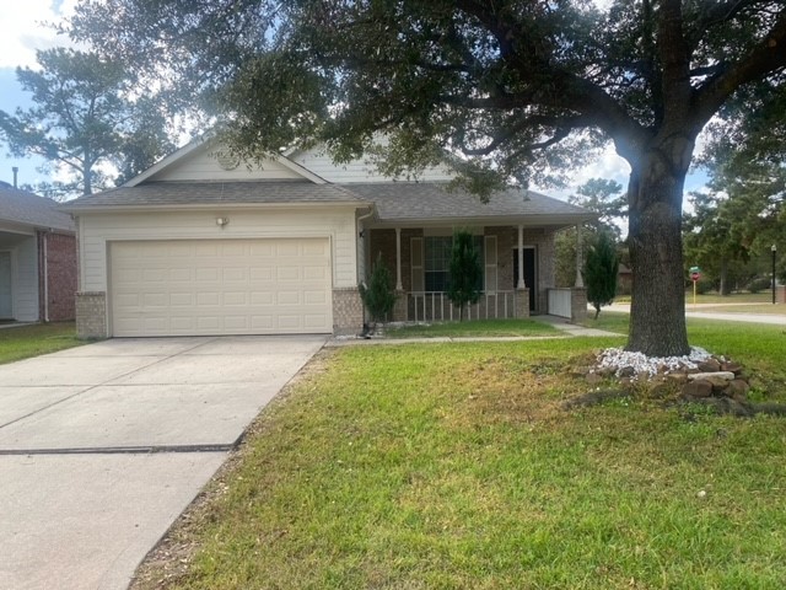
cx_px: 393
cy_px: 295
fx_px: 590
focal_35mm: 26
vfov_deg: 53.1
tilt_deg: +0.7
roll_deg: +1.9
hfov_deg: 67.3
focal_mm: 4.25
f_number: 1.8
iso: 32
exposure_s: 1/747
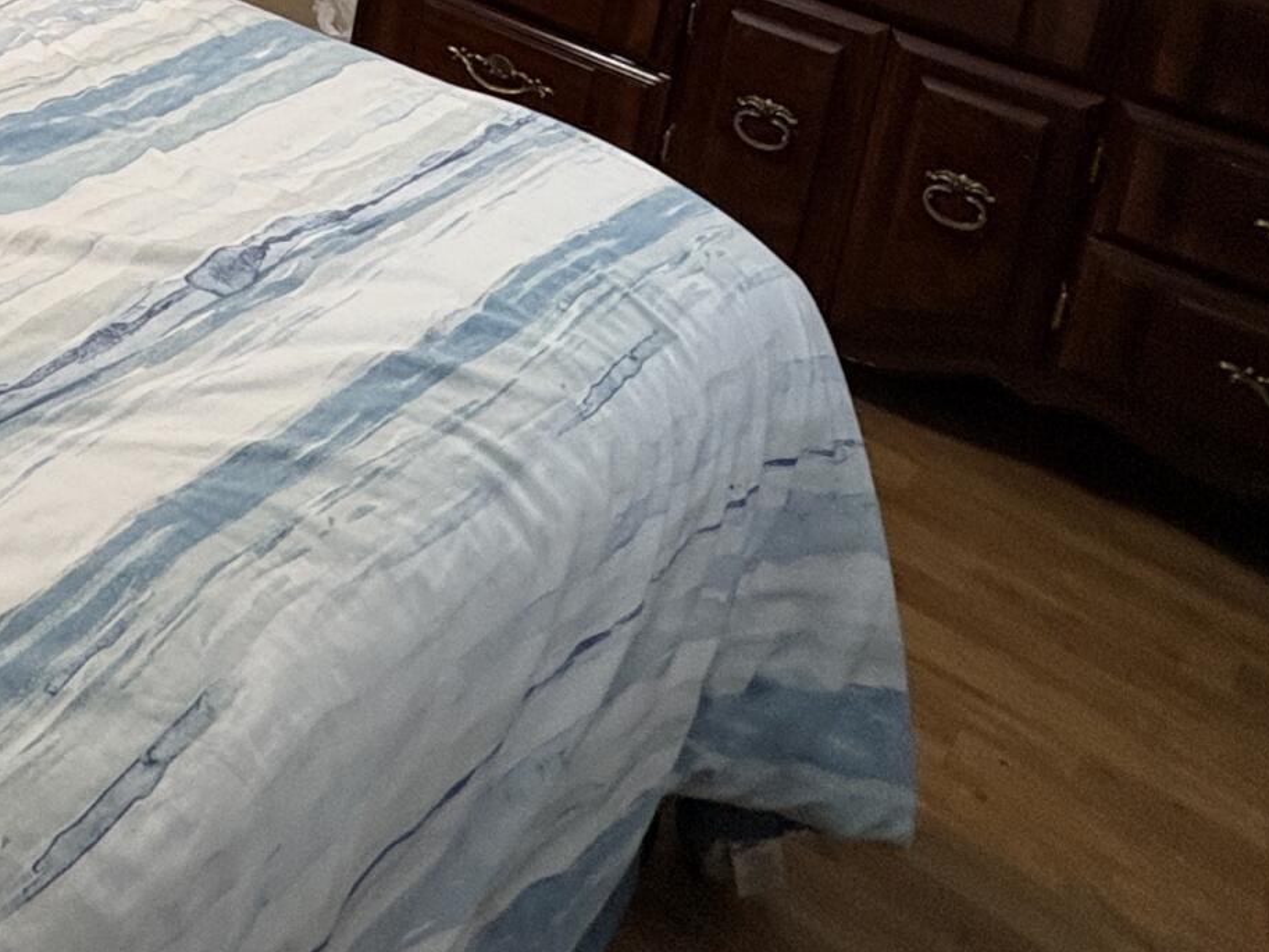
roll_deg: -6.0
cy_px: -417
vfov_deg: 25.2
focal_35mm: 46
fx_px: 1687
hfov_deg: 34.5
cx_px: -186
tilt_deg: -9.4
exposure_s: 1/60
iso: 250
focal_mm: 2.22
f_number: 2.2
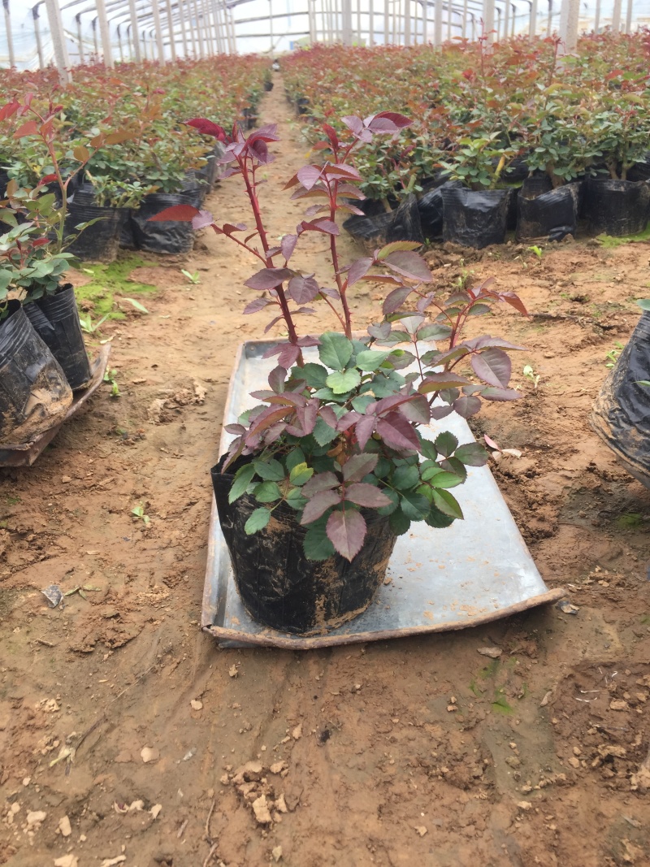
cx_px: 325
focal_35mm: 29
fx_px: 726
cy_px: 434
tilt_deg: -26.8
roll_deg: +1.6
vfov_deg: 61.7
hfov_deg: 48.2
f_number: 2.2
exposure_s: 1/388
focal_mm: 4.15
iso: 32
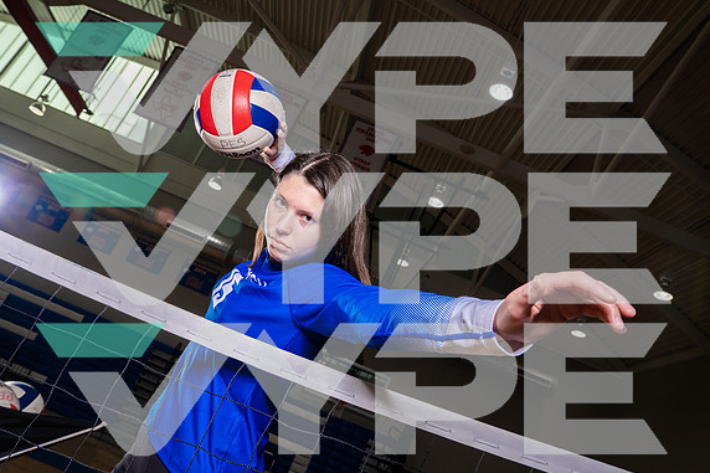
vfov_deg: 43.6
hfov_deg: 61.9
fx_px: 591
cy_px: 244
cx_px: 362
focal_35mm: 30
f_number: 8
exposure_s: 1/250
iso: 400
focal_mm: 29
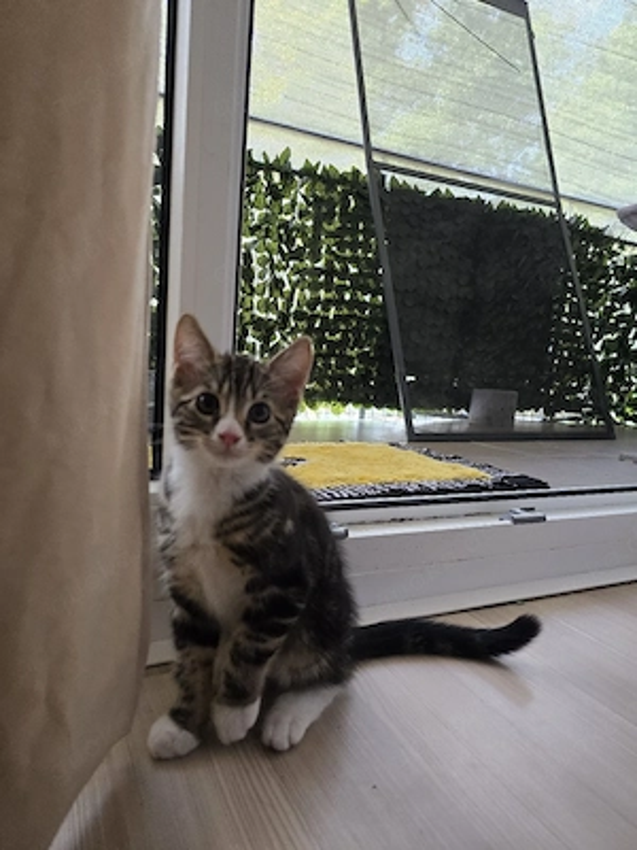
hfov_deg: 58.9
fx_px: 564
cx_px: 318
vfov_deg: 73.9
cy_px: 425
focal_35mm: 23
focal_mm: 6.3
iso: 320
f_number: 1.7
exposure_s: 1/120
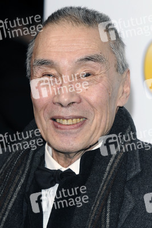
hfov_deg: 7.6
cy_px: 114
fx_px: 1139
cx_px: 76
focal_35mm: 180
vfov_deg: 11.4
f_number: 4.5
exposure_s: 1/200
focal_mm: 120
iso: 320
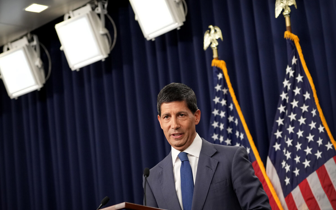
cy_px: 105
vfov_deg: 11.4
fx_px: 1053
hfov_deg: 18.1
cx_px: 169
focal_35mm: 115
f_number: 2.8
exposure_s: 1/500
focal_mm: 75
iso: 2000
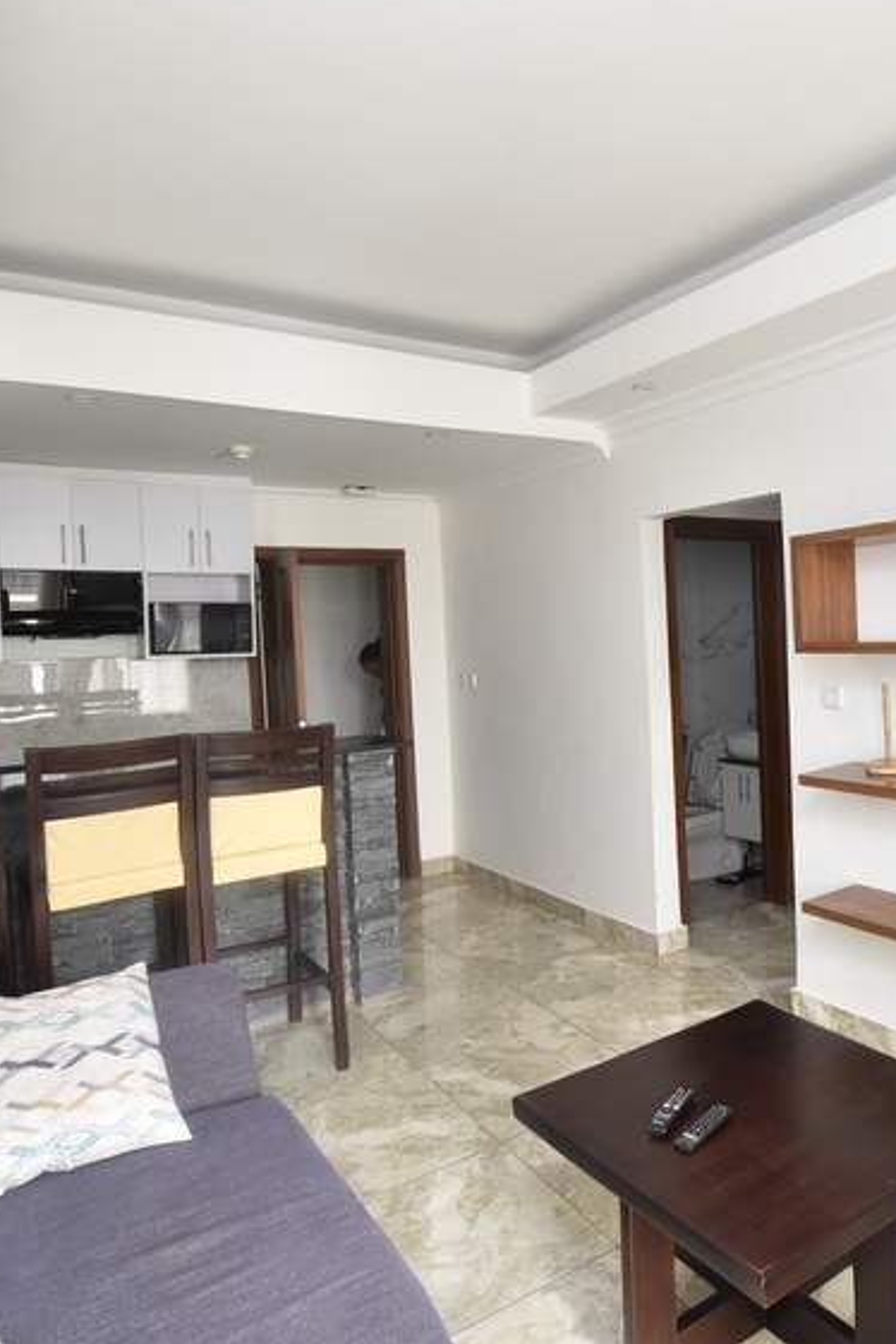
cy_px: 658
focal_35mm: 23
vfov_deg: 76.1
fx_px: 859
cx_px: 647
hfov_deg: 53.2
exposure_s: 1/13
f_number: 8
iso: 800
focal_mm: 10
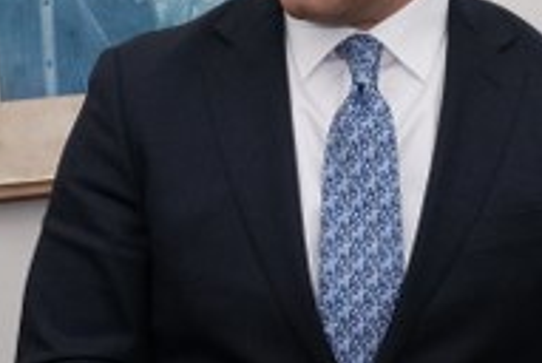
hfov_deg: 12.0
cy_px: 160
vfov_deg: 8.3
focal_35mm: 166
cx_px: 724
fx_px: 2503
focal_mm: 31
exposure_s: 1/200
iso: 1000
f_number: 4.5
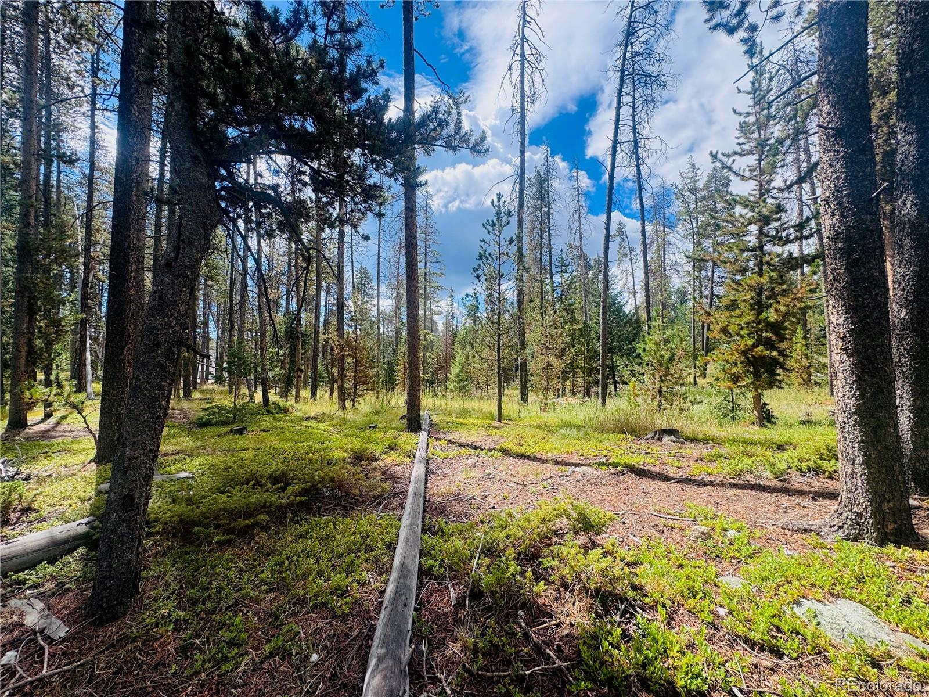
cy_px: 348
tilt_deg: +1.1
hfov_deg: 102.1
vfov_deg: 85.7
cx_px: 464
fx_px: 376
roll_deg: -0.9
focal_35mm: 14
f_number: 2.2
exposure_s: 1/968
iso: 50
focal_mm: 2.22
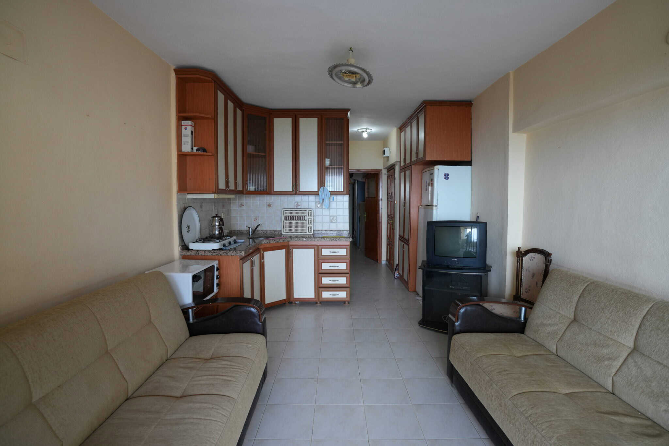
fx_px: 316
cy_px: 223
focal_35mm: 17
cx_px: 334
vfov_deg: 70.4
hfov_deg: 93.3
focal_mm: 17
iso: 500
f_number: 4
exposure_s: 1/160
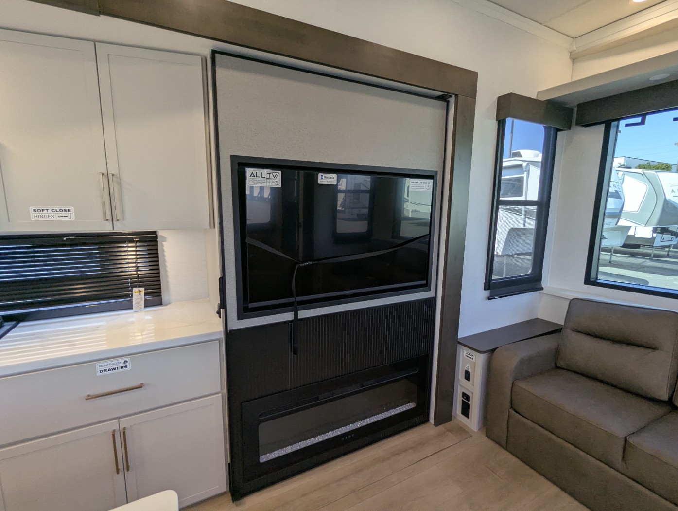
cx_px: 339
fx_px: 314
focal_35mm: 16
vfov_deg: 78.2
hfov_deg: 94.4
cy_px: 256
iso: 98
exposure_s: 1/85.5
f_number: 2.2
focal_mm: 2.35
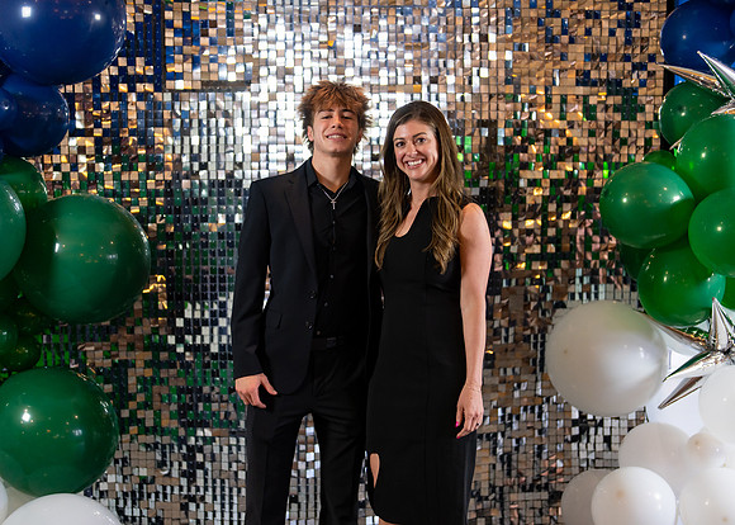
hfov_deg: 37.2
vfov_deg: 27.0
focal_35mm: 52
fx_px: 1093
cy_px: 262
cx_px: 368
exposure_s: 1/320
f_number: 1.2
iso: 800
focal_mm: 50
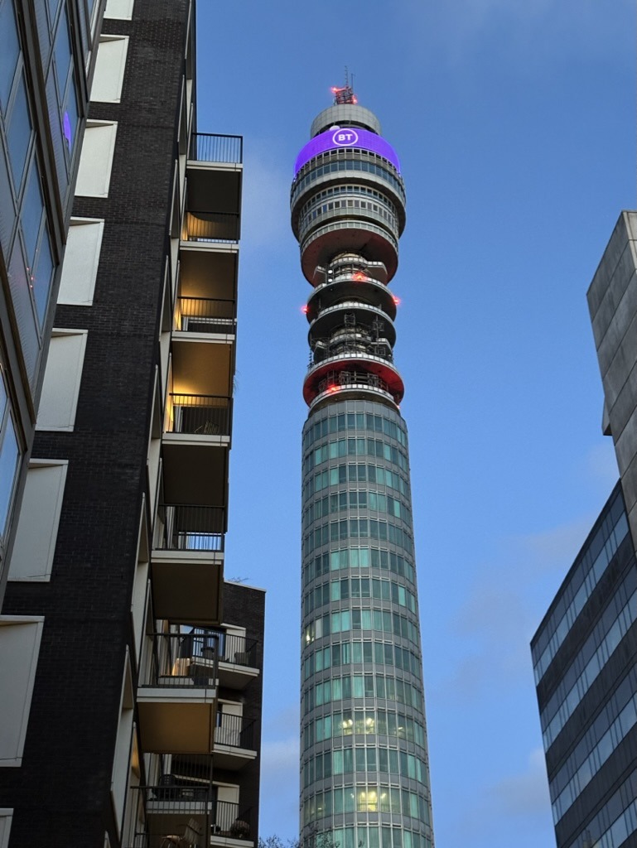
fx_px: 1177
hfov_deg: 30.3
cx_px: 318
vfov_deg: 39.6
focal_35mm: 48
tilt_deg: +37.5
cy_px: 424
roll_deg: -0.9
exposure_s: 1/33
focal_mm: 6.86
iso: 400
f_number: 1.78
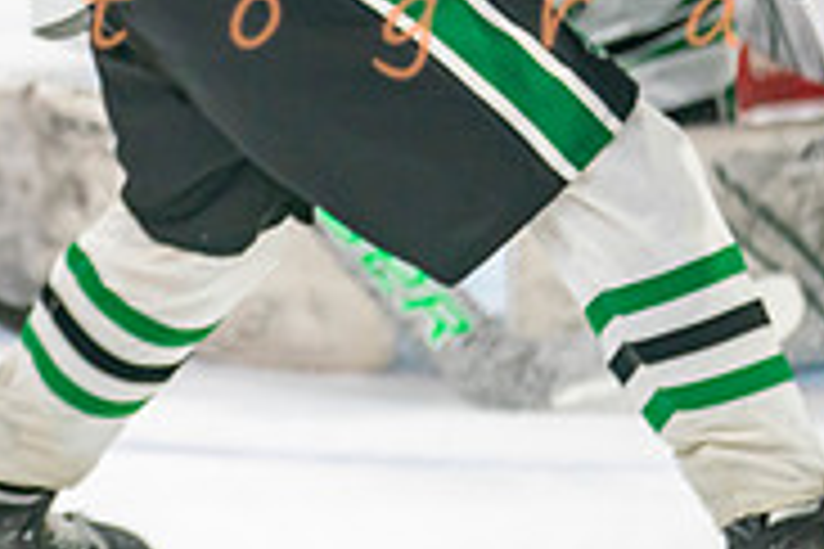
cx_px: -144
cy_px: -351
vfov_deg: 2.5
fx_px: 12313
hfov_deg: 3.8
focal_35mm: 538
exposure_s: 1/640
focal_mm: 142
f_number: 3.2
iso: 1000
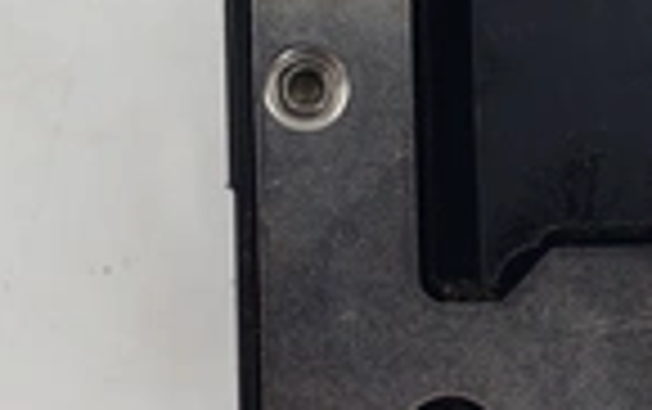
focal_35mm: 76
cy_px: 122
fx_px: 1352
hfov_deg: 27.1
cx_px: 319
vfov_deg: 17.1
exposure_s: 1/179
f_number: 2.4
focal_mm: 4.3
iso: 50
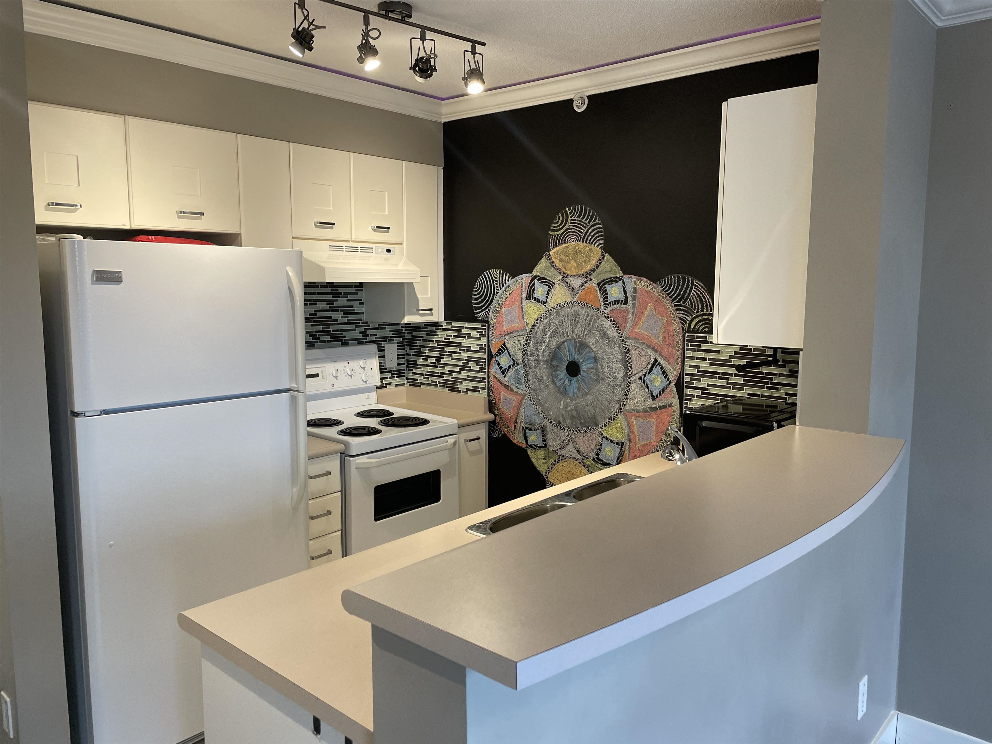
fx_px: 745
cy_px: 372
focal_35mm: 26
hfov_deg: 67.3
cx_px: 496
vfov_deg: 53.1
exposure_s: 1/120
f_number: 1.6
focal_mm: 4.2
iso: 125
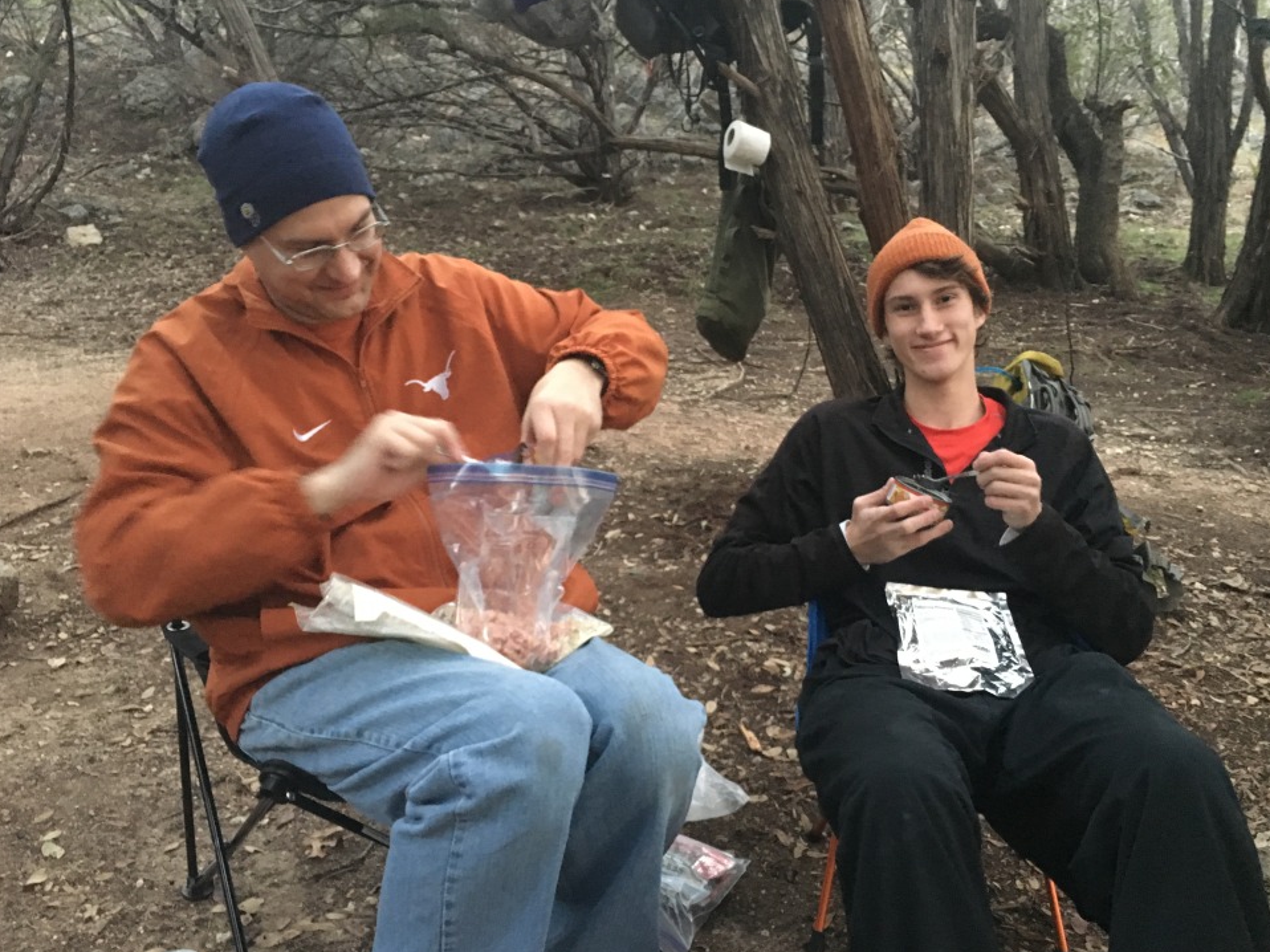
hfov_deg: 58.3
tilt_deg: -11.4
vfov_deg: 45.4
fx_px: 1137
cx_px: 673
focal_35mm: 31
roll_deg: +1.7
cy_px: 457
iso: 500
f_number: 2.2
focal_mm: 4.15
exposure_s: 1/15
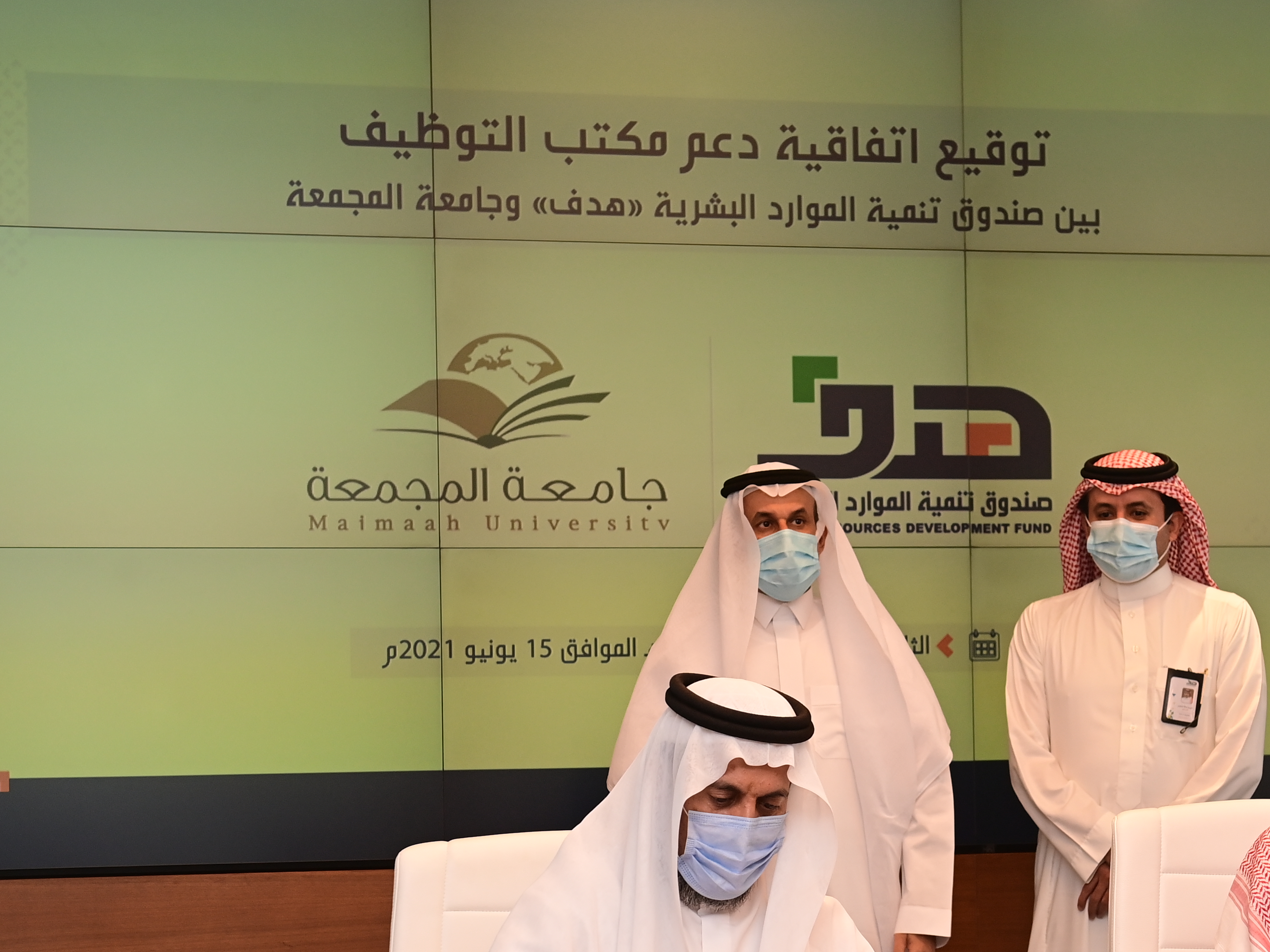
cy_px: 700
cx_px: 864
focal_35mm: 89
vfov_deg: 16.5
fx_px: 3265
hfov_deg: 21.9
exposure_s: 1/160
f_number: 5
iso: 800
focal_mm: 48
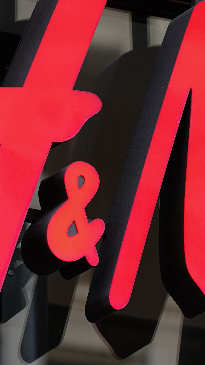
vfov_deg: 5.0
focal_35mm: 428
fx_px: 4136
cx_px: 46
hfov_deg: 2.8
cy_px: 168
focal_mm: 126
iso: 160
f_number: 4
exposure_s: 1/160
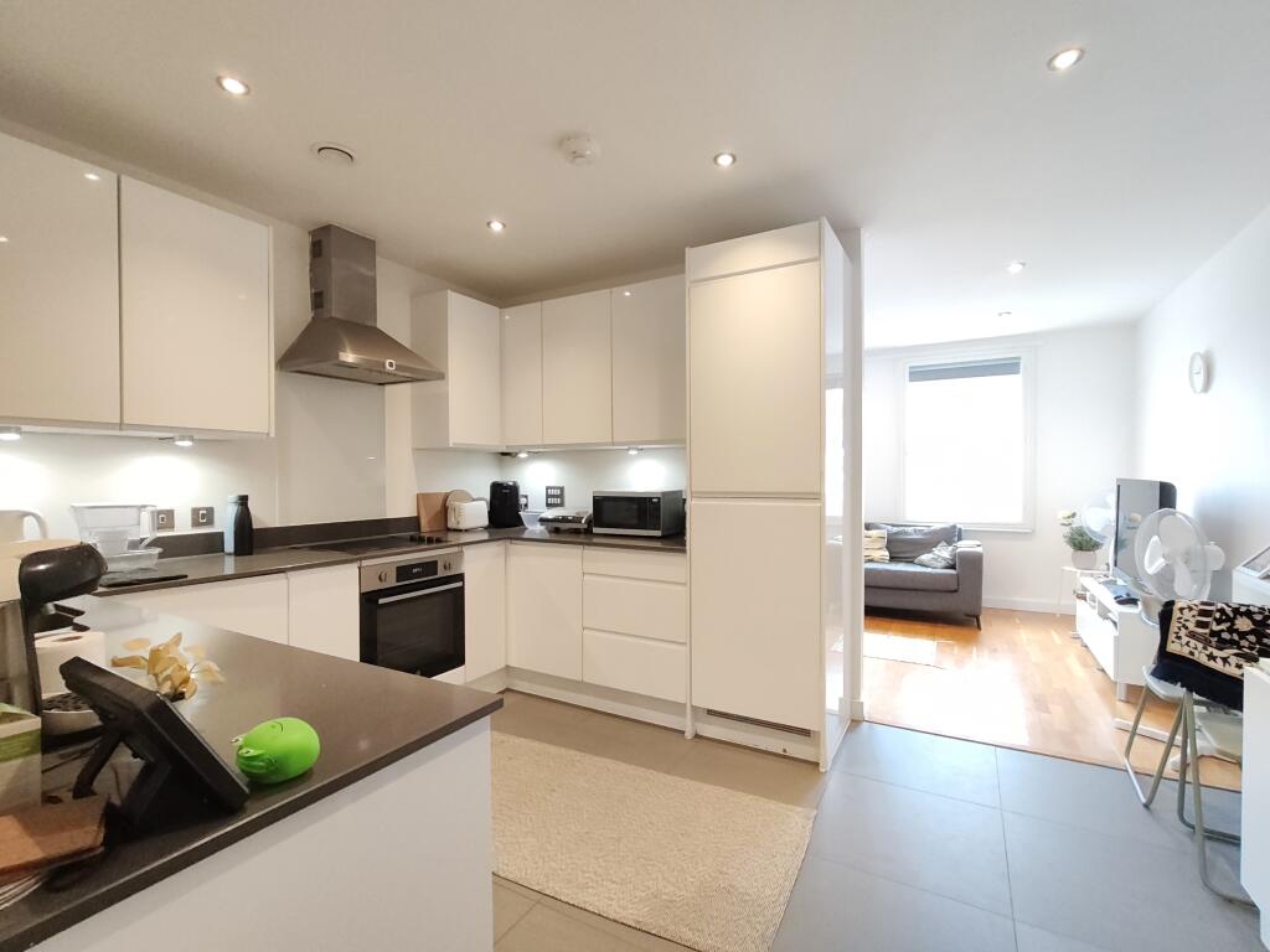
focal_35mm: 15
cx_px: 635
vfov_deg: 81.7
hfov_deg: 98.2
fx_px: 550
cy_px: 476
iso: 500
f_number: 2.2
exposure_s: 1/50
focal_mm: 1.67
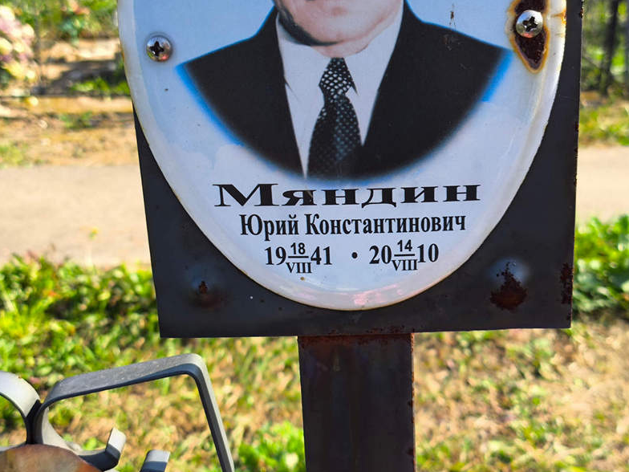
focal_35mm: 51
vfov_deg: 28.6
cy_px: 234
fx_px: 927
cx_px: 317
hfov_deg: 37.5
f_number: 1.7
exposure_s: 1/360
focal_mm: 4.71
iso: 50
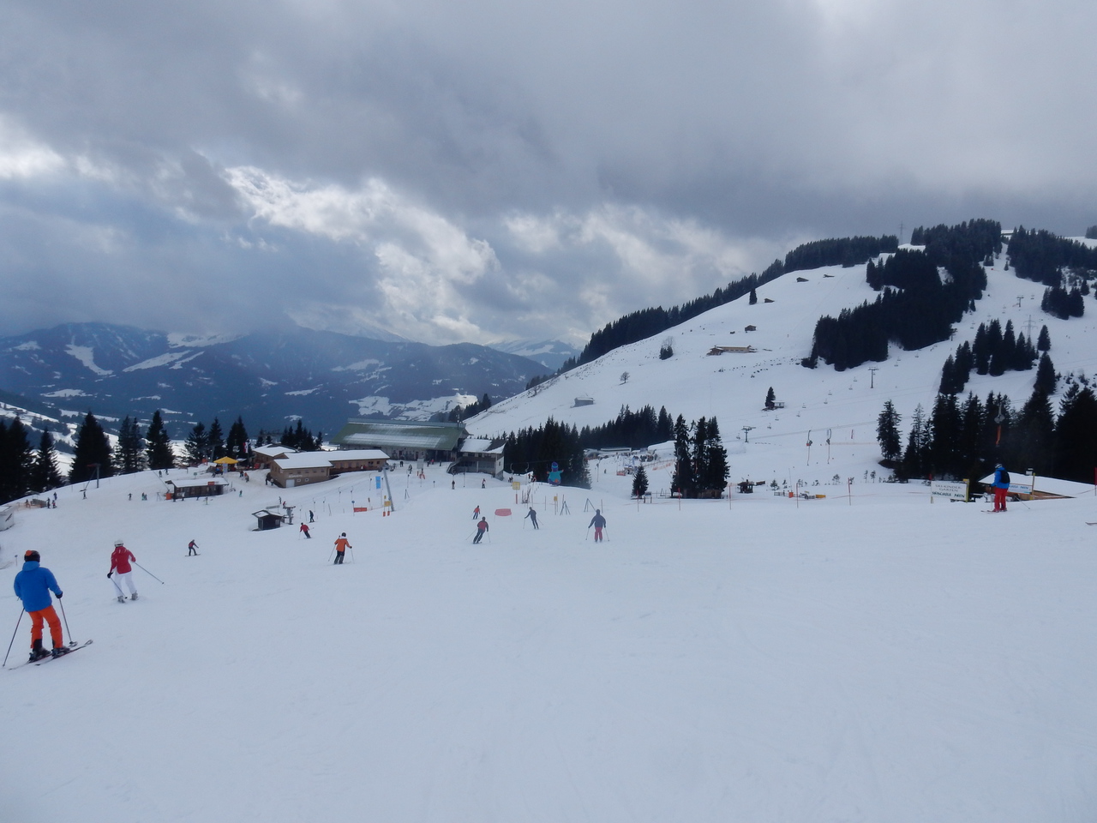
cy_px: 412
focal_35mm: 25
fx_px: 792
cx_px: 548
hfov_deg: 69.4
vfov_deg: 54.9
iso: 125
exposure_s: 1/2000
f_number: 4.8
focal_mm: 4.5
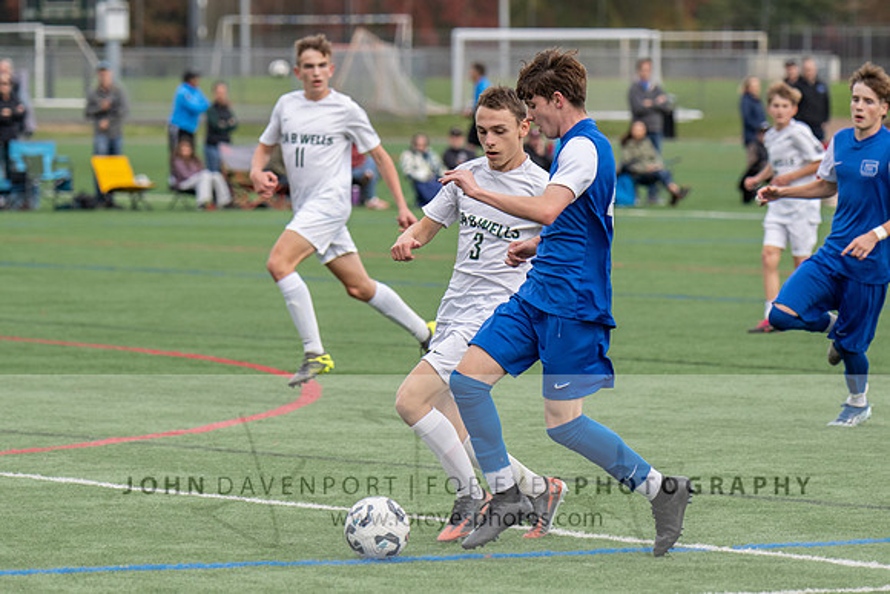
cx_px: 445
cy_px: 245
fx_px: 7137
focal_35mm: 289
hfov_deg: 7.1
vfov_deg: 4.8
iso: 1100
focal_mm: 210
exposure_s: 1/1000
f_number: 5.3
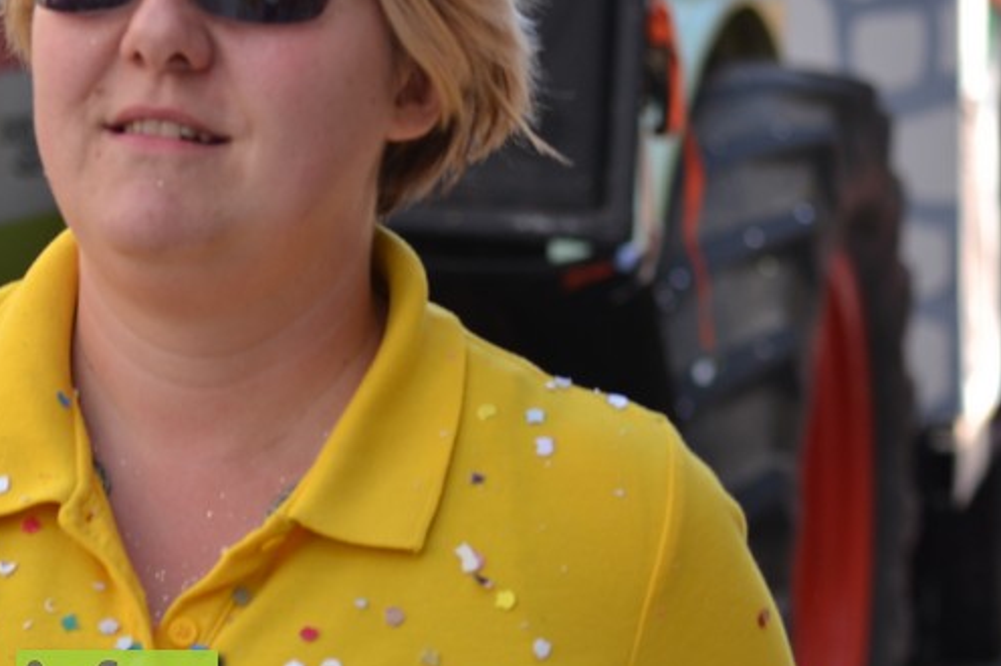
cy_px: 124
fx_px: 4307
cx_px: 117
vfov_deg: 8.8
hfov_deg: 13.2
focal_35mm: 155
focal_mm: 50
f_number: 3.5
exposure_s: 1/250
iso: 100
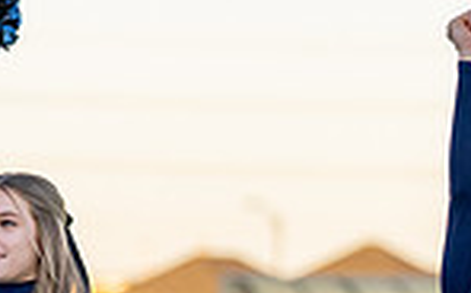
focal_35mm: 572
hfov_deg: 3.7
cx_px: 509
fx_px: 7331
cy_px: 457
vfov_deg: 2.3
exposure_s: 1/1250
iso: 500
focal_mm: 113
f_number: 2.8
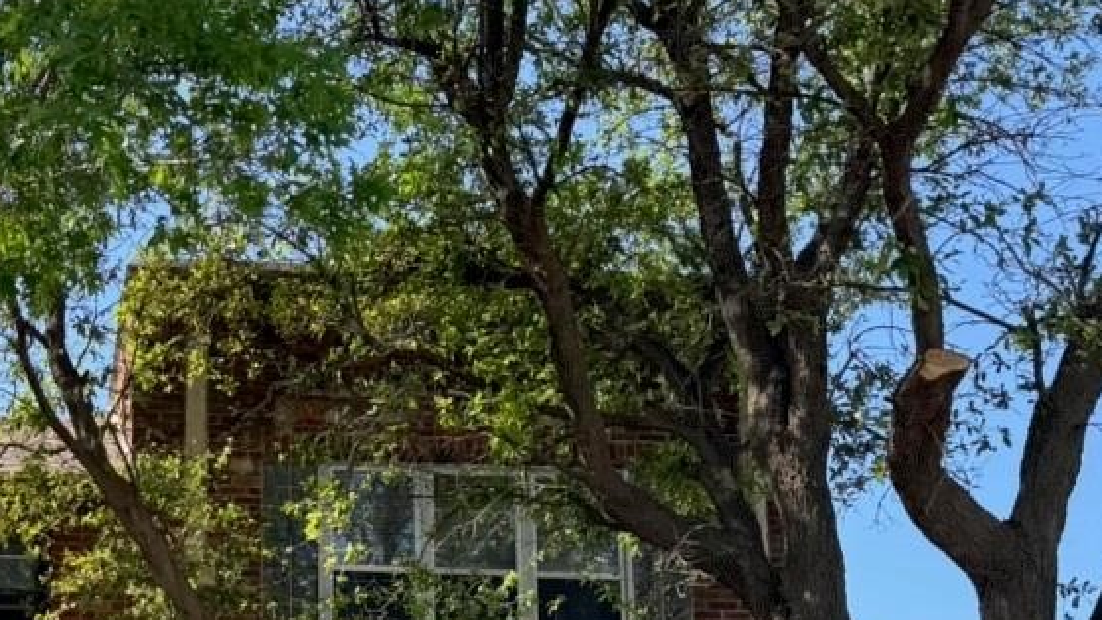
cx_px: 10
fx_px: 1753
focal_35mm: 60
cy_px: 646
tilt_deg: +12.0
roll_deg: -0.7
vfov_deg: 19.4
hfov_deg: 32.2
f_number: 1.78
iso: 80
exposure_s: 1/1131
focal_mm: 6.76
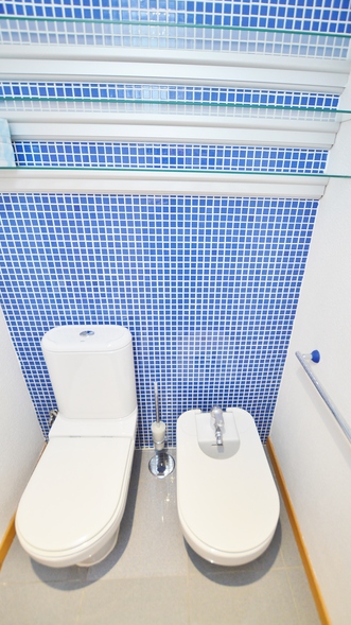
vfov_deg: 99.4
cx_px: 196
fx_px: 265
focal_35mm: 16
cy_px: 312
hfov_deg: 66.8
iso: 560
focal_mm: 10
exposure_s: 1/60
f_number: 3.5
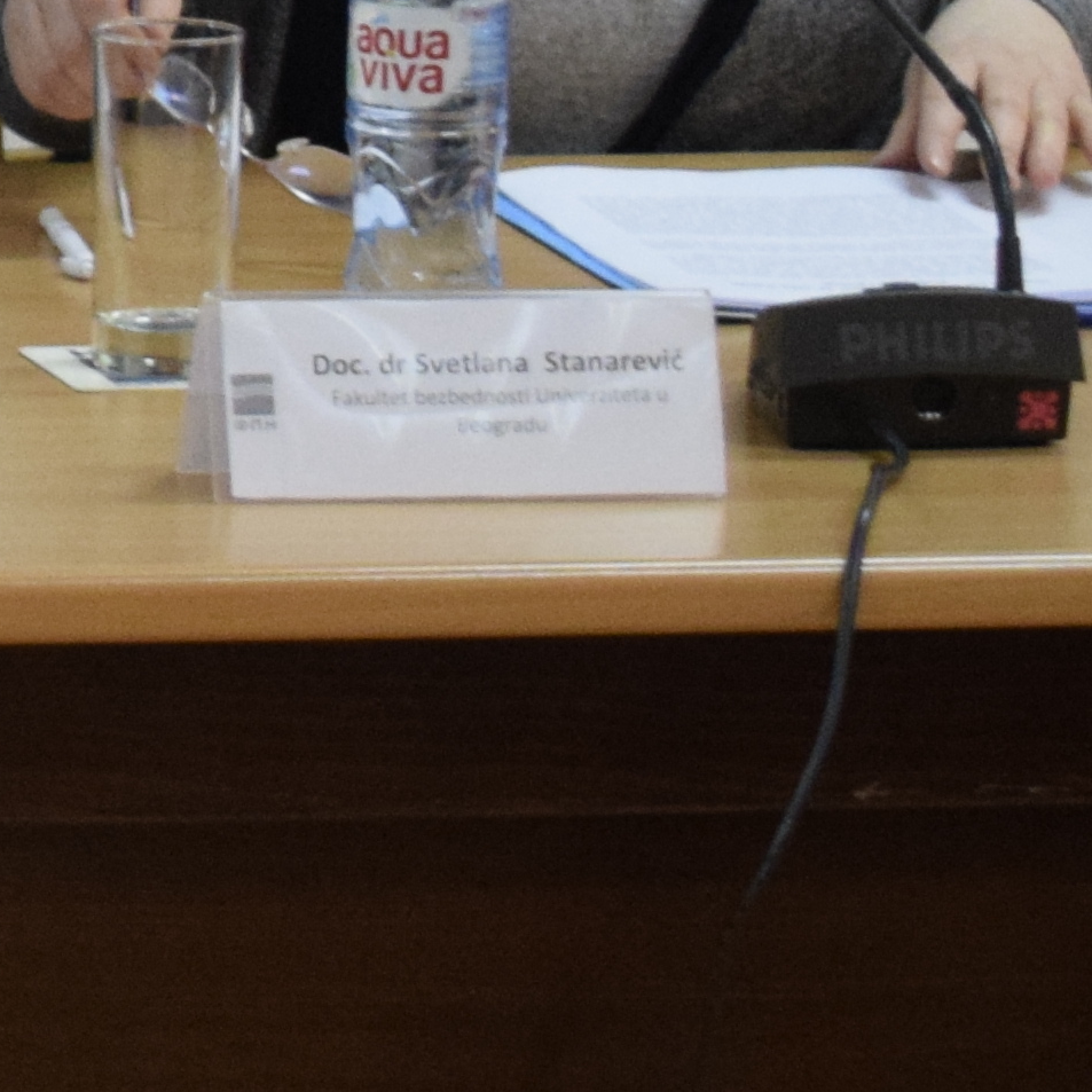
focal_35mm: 321
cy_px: -374
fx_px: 11457
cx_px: -1970
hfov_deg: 5.2
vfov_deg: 5.4
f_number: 5
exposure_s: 1/60
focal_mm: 40
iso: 2000
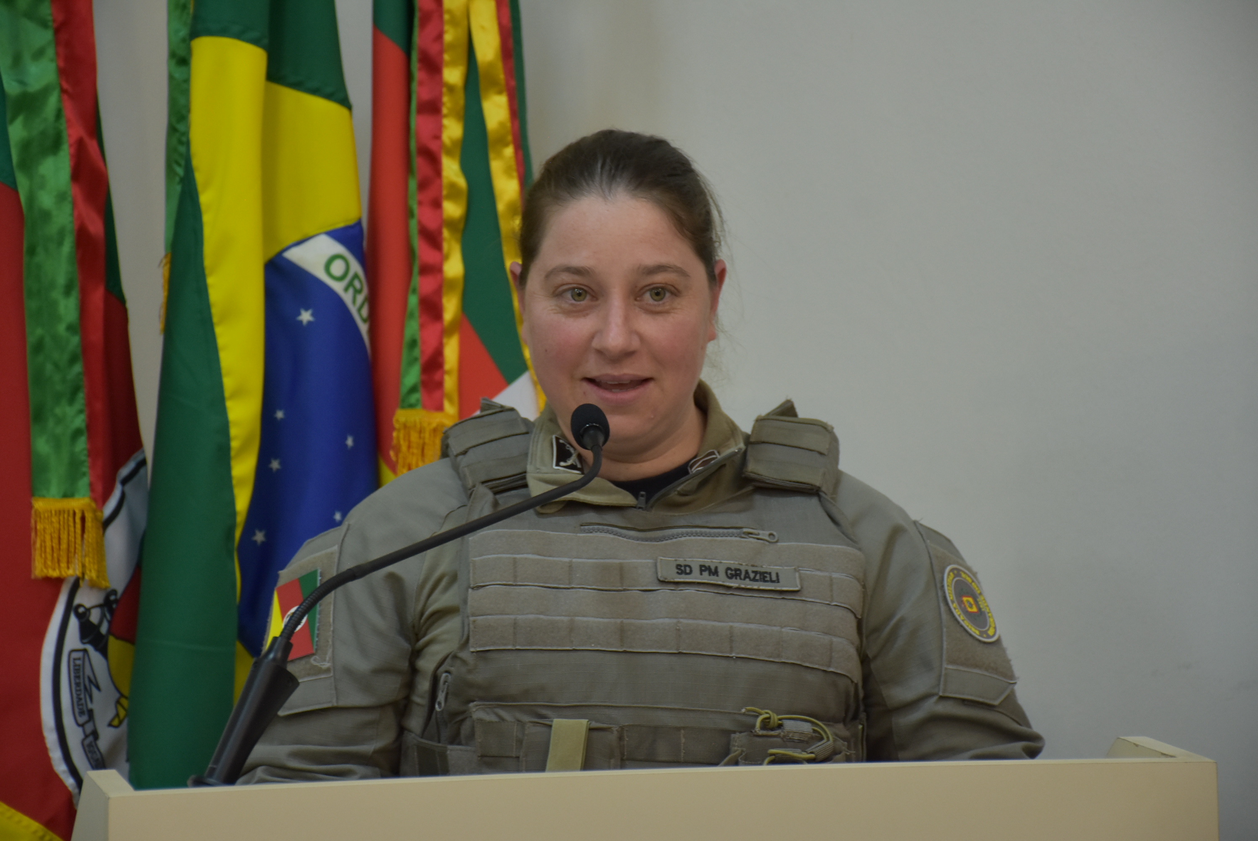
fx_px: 4721
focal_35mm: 135
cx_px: 629
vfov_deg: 10.2
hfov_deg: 15.2
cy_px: 420
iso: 1000
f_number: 5.3
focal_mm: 90
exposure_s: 1/60
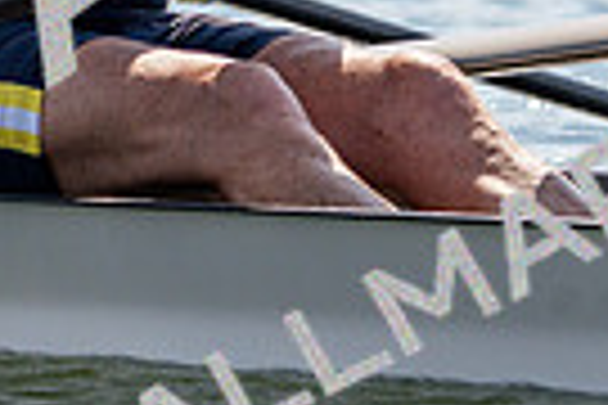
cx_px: -365
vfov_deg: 1.6
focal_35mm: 858
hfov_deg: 2.4
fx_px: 14490
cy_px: -340
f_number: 5.6
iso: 250
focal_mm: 200
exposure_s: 1/1600
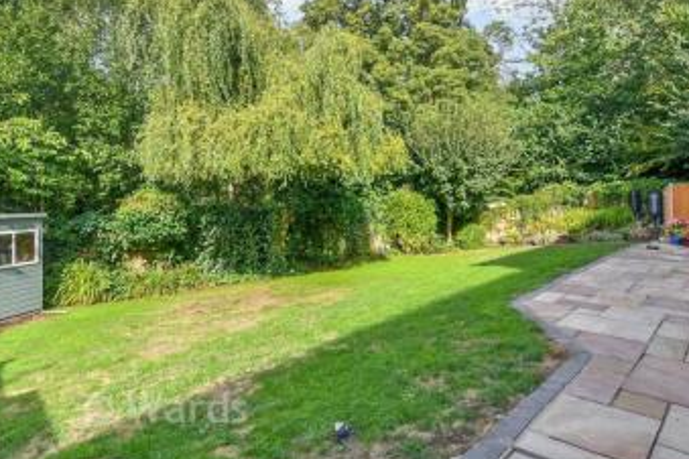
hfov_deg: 80.6
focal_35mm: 21
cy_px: 188
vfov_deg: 59.1
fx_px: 402
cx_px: 397
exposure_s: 1/125
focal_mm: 10
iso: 160
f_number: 8
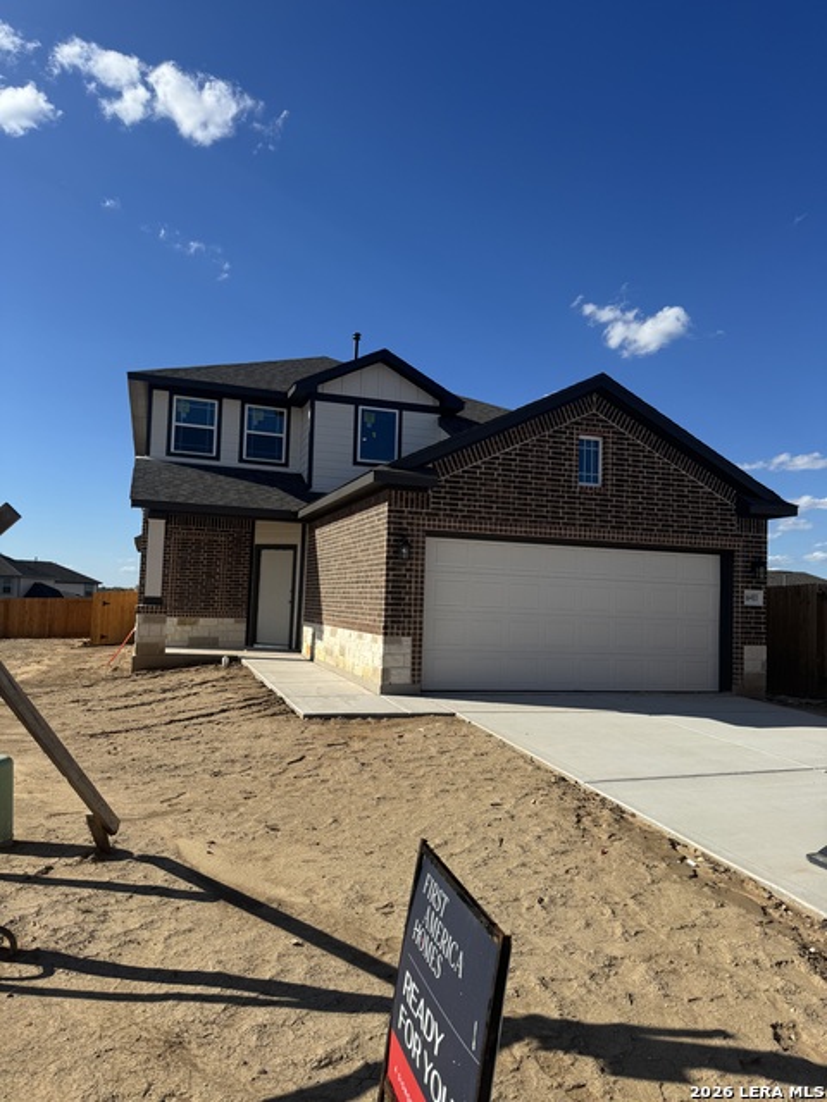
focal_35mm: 24
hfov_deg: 56.8
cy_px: 551
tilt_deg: +4.2
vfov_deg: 71.6
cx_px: 414
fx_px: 765
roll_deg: -2.2
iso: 80
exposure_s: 1/6410
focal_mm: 6.76
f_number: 1.78
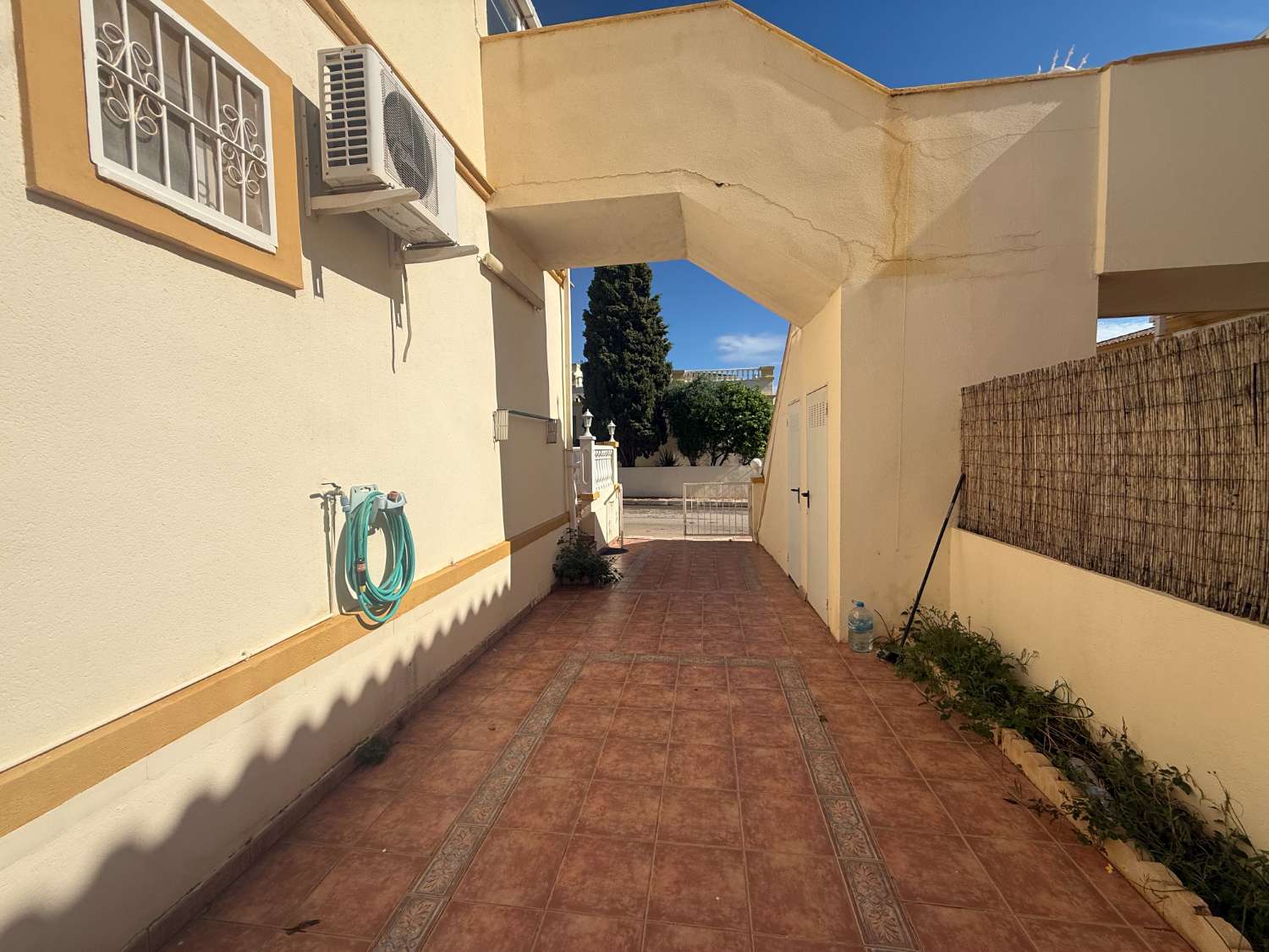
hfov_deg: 102.1
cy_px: 476
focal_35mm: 14
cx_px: 634
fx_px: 513
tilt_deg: -1.8
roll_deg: +1.4
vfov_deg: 85.7
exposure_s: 1/5155
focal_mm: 2.22
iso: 50
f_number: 2.2
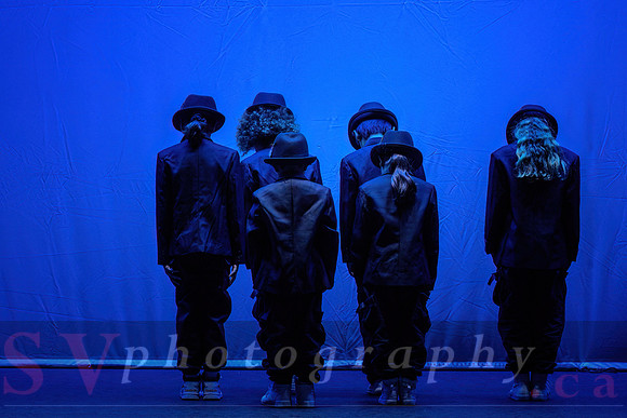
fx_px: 4756
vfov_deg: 5.0
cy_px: 181
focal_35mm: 273
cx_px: 314
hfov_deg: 7.5
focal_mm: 200
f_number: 2.8
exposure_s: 1/250
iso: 1250
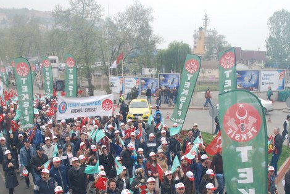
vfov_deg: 28.8
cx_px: 148
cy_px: 150
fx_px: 371
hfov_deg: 42.7
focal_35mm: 46
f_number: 5.6
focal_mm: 18
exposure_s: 1/125
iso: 100
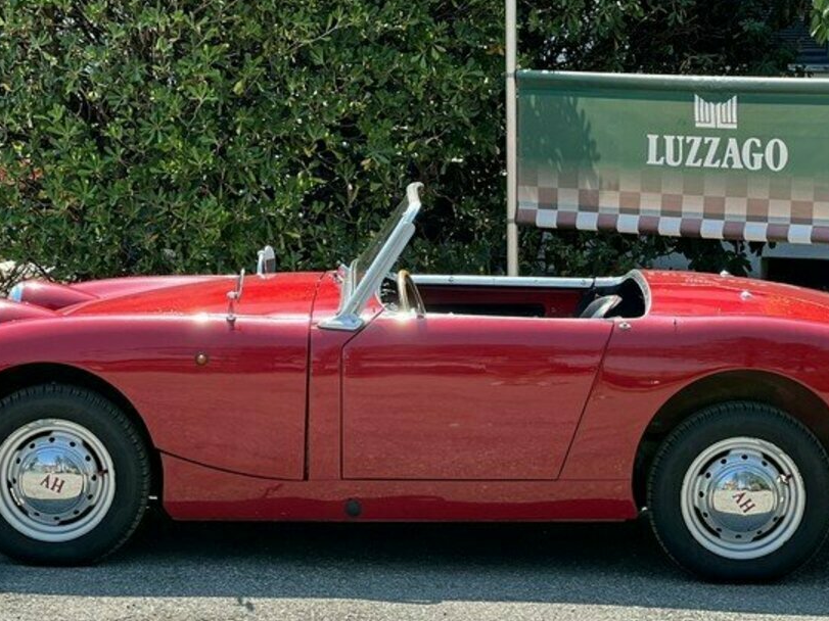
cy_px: 378
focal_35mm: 114
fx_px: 2730
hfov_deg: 17.3
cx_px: 427
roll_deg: -0.6
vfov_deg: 13.0
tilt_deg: -5.5
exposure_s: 1/227
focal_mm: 9
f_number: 2.8
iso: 25
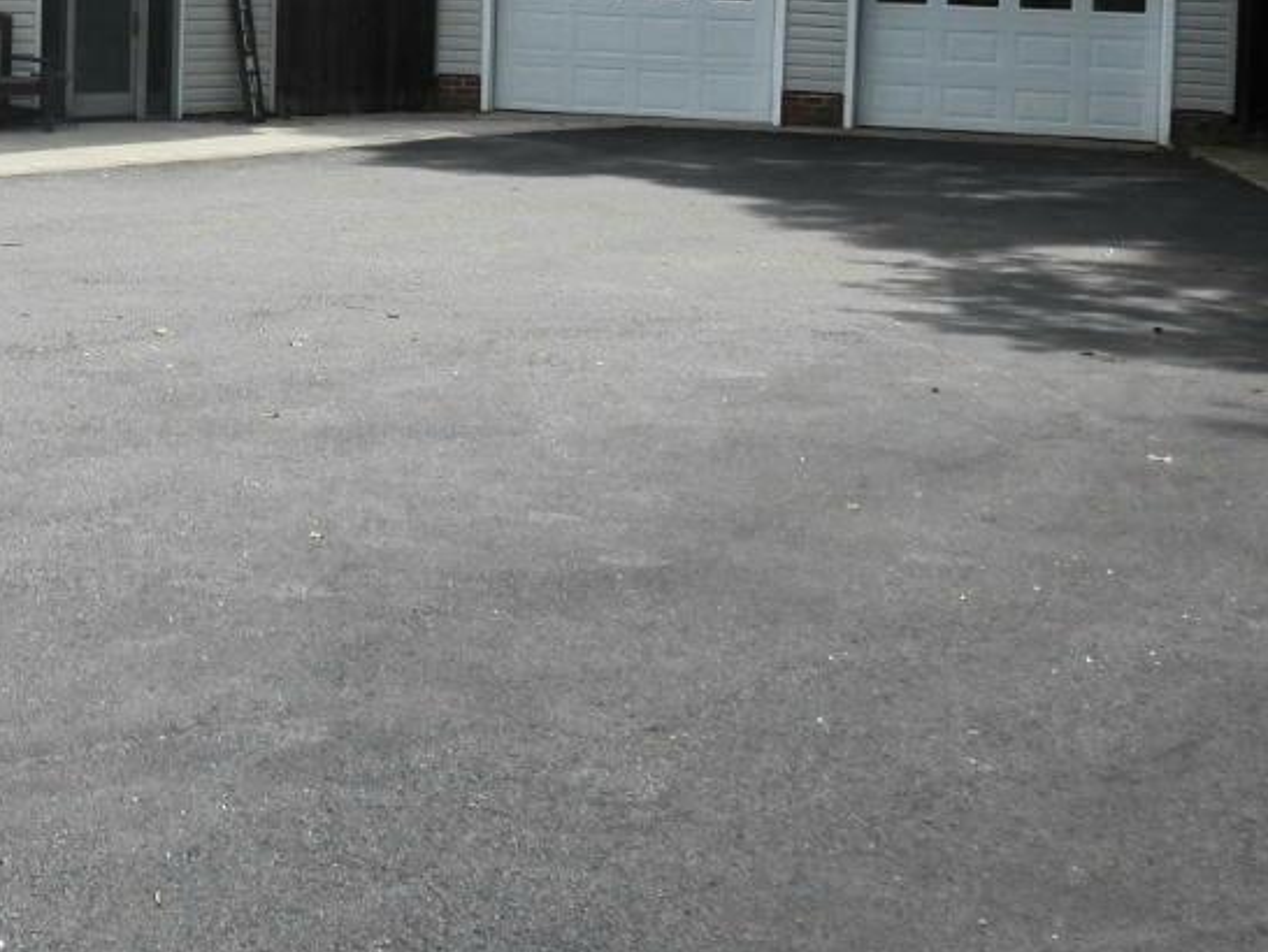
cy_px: -91
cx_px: -248
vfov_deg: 16.5
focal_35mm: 87
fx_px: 3188
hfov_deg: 21.0
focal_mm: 5.9
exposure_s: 1/1250
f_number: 3.2
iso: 100
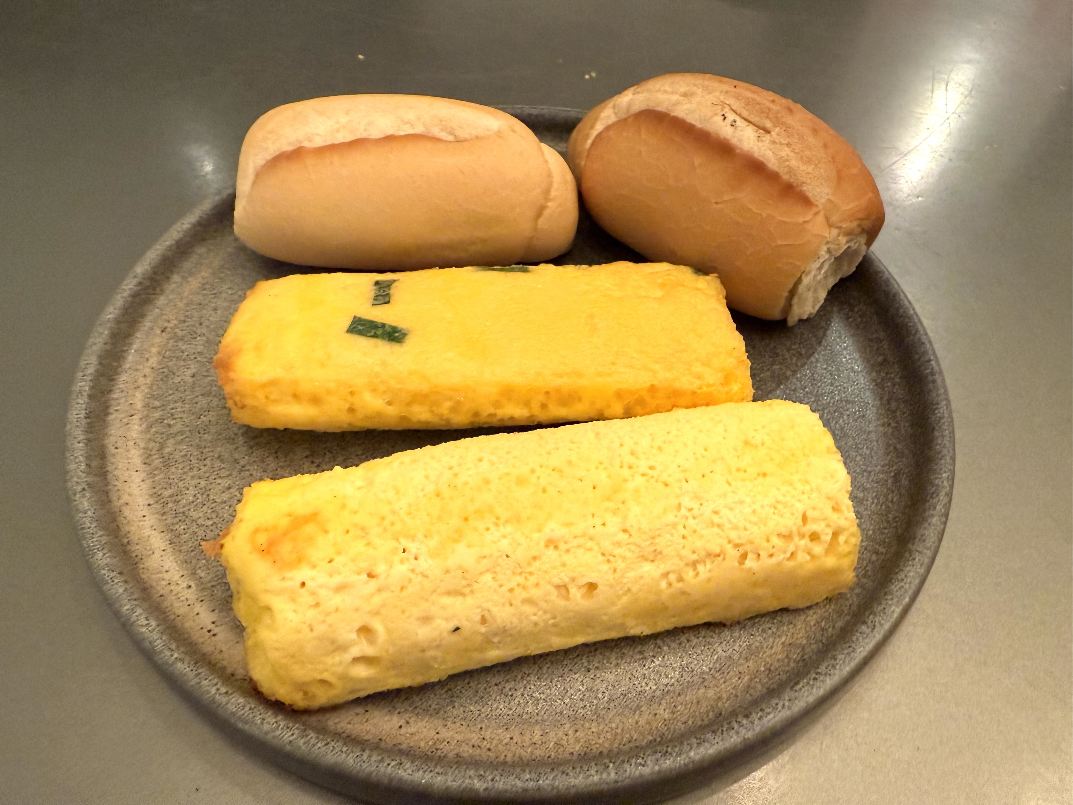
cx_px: 536
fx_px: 744
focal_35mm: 24
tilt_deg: -52.7
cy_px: 402
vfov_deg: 56.8
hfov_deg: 71.6
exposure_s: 1/60
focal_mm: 2.22
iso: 400
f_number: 2.2
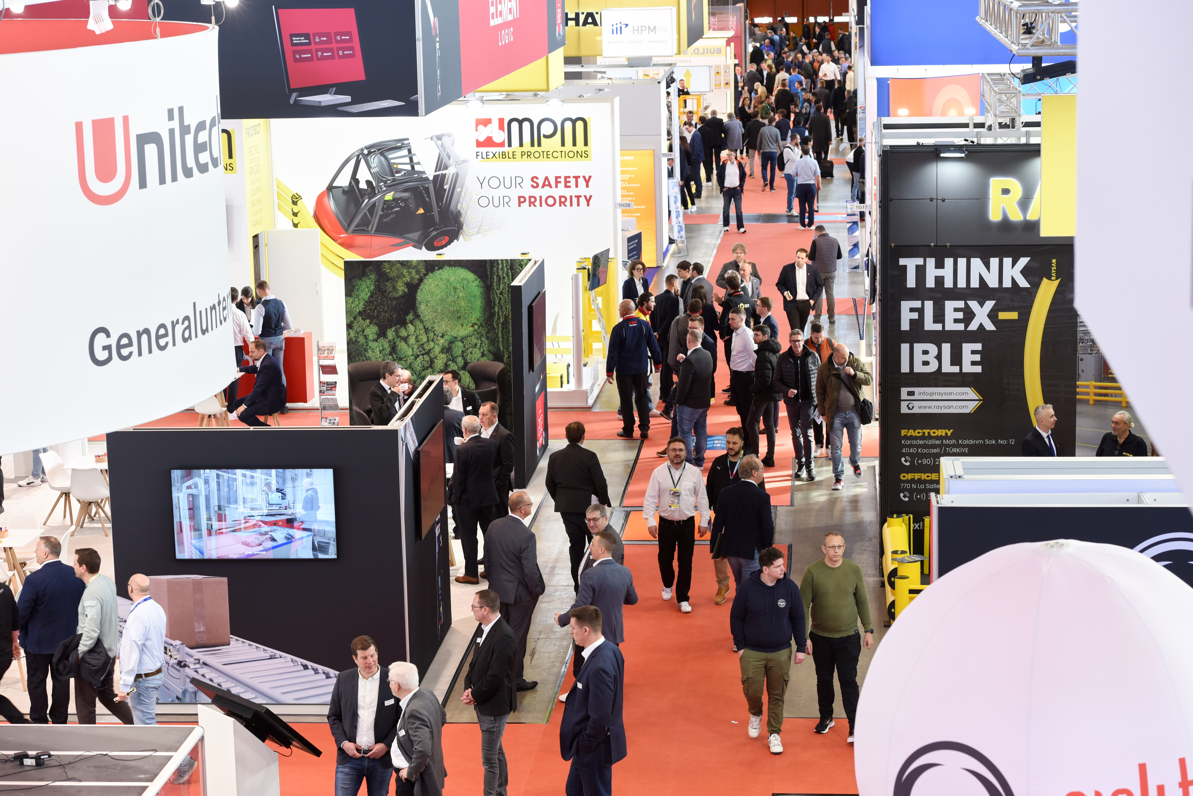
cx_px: 596
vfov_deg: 17.1
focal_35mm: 80
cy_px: 398
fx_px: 2652
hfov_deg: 25.4
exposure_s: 1/80
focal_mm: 80
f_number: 5.6
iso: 800
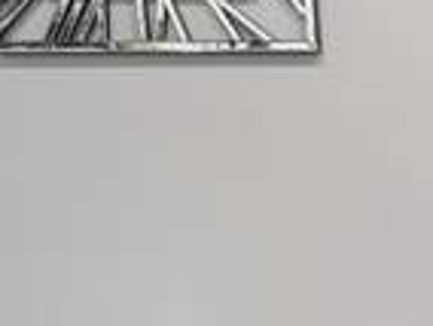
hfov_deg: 20.5
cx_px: 656
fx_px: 1015
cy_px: 387
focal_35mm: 81
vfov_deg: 17.4
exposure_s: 1/60
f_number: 1.78
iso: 160
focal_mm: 6.76
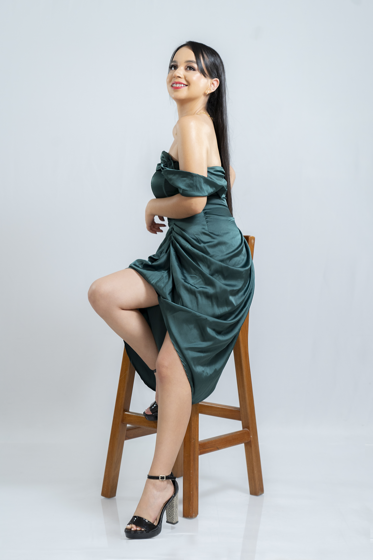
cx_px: 186
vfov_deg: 29.7
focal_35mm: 68
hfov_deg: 20.0
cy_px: 280
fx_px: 1057
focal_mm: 68
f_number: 5
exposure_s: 1/80
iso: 800
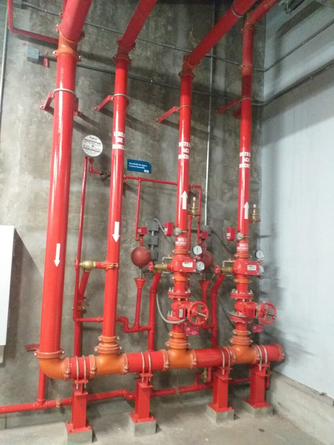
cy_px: 222
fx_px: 334
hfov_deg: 53.1
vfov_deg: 67.3
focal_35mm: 26
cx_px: 167
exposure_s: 1/20
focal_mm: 3.6
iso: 640
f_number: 1.9
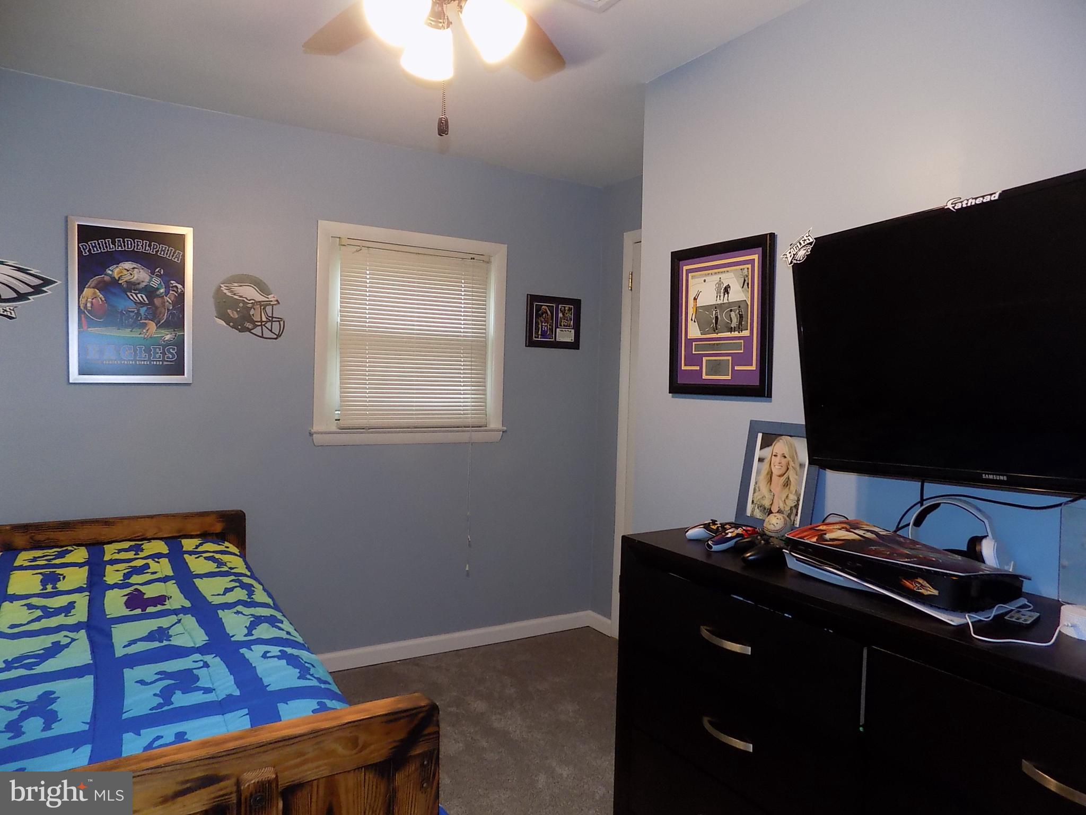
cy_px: 408
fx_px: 722
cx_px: 543
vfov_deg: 58.9
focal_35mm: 23
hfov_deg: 73.9
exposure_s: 1/30
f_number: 3.1
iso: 280
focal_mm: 4
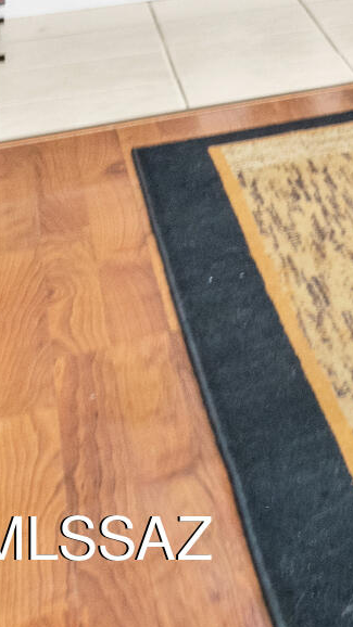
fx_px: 1448
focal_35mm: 87
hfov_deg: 8.1
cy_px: -446
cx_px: 1405
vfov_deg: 19.4
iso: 1600
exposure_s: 1/2.5
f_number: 22
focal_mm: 16
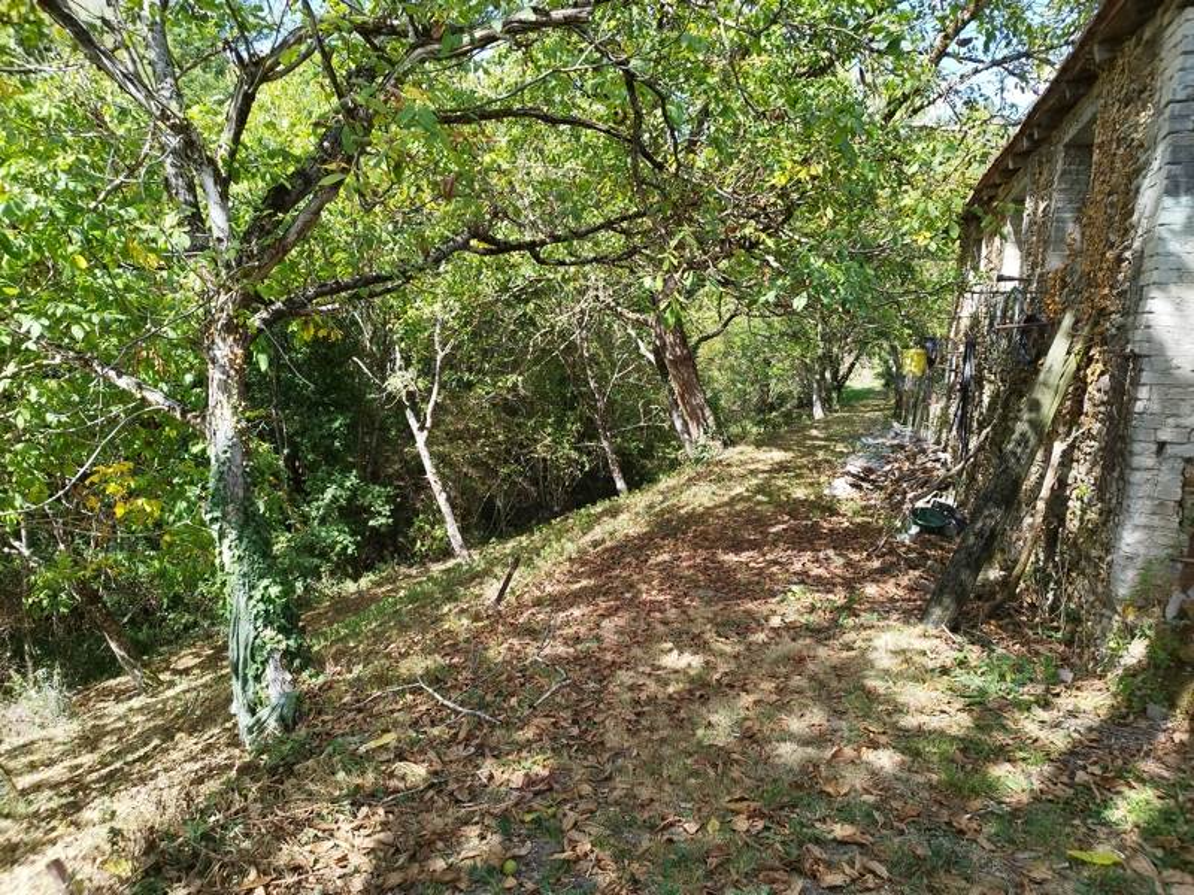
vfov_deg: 56.8
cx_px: 597
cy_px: 448
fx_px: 828
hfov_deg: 71.6
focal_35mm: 24
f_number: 1.89
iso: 50
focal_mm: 5.89
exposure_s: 1/162
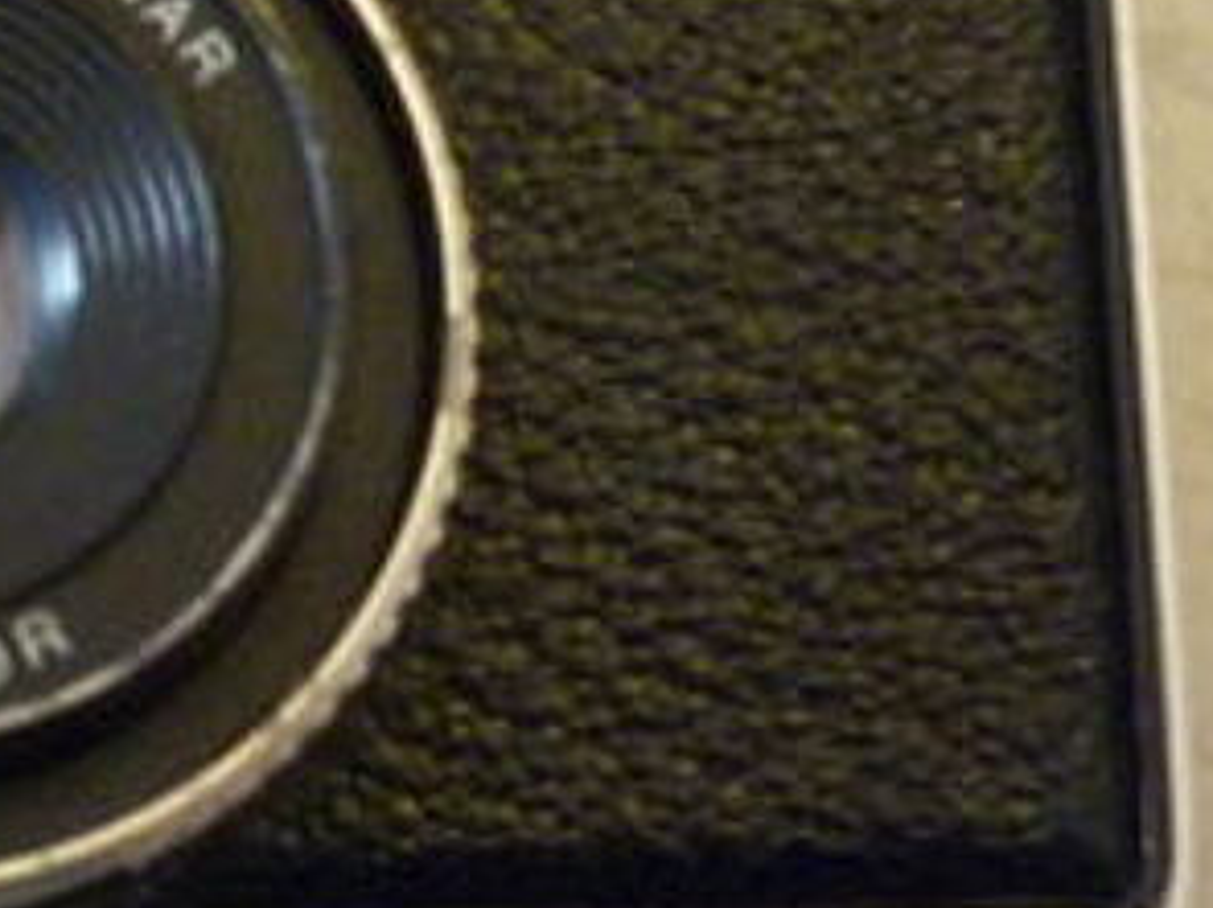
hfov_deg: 16.8
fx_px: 3923
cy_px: 625
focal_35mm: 112
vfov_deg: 13.2
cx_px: -271
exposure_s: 1/10
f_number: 2.8
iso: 400
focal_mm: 5.5
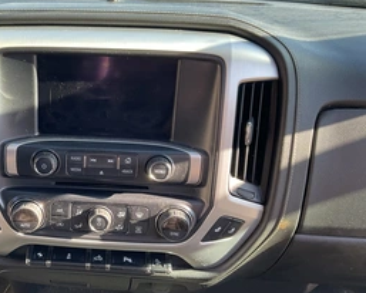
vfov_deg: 34.2
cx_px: 83
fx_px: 477
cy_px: 148
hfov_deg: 40.5
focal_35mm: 44
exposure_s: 1/122
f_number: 1.8
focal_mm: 3
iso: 40
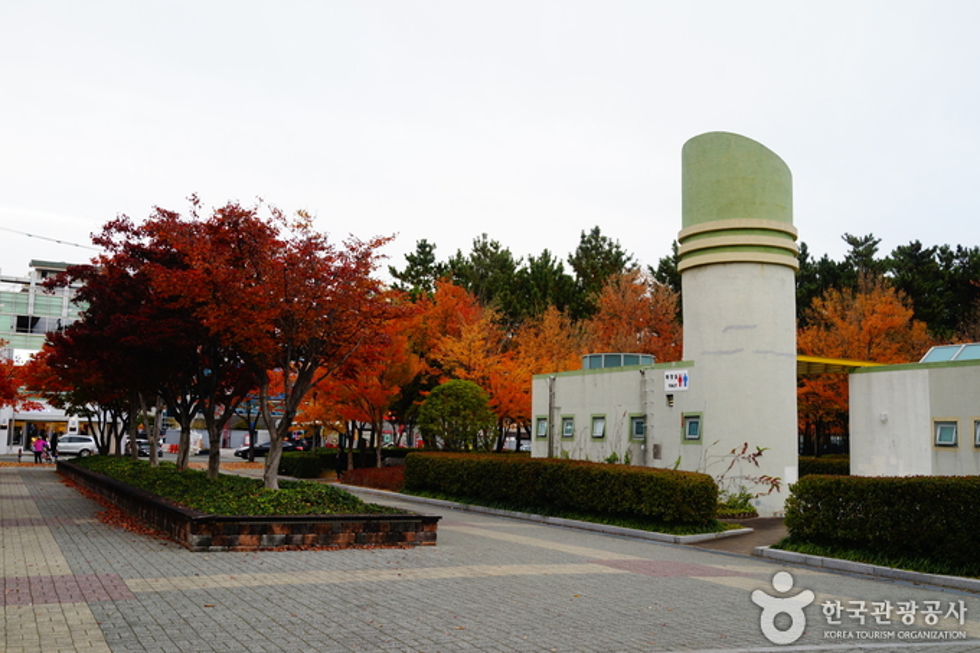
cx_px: 485
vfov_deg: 36.9
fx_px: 980
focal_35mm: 36
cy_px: 329
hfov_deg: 53.1
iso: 640
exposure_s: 1/80
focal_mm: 35
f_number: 4
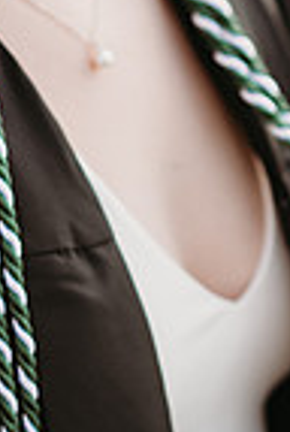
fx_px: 3211
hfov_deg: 5.2
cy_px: -42
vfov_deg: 7.6
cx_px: -24
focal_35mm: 267
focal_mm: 85
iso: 500
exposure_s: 1/1000
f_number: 2.5
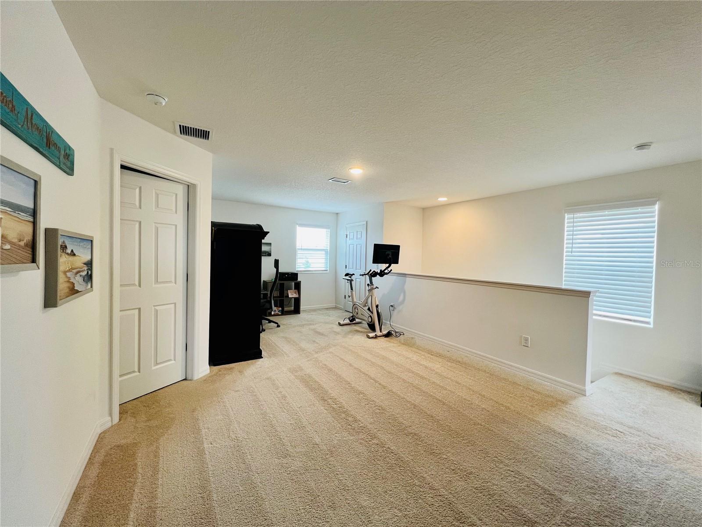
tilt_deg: -1.4
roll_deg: -0.6
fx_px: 264
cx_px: 351
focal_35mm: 13
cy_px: 264
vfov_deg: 89.9
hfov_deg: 106.2
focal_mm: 1.57
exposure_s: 1/60
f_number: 1.8
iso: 125
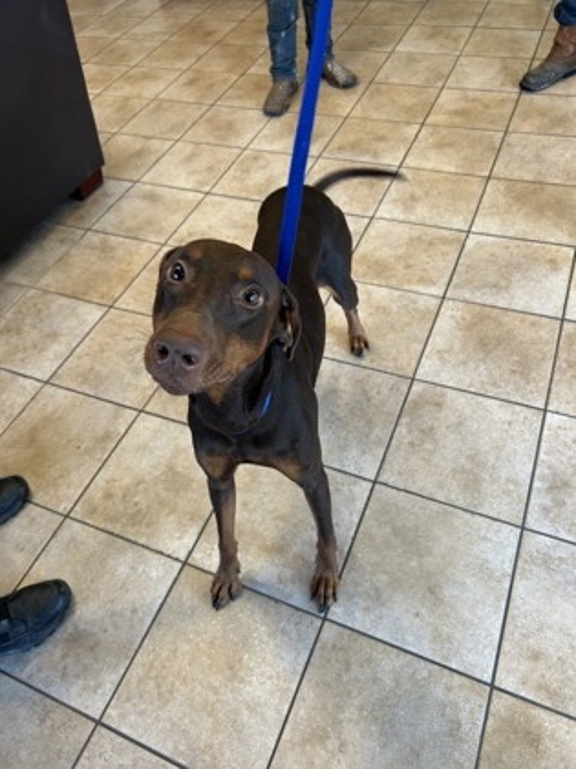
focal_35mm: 26
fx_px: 577
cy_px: 384
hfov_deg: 53.1
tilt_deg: -49.0
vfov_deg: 67.3
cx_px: 288
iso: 80
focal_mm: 5.7
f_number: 1.5
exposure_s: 1/60
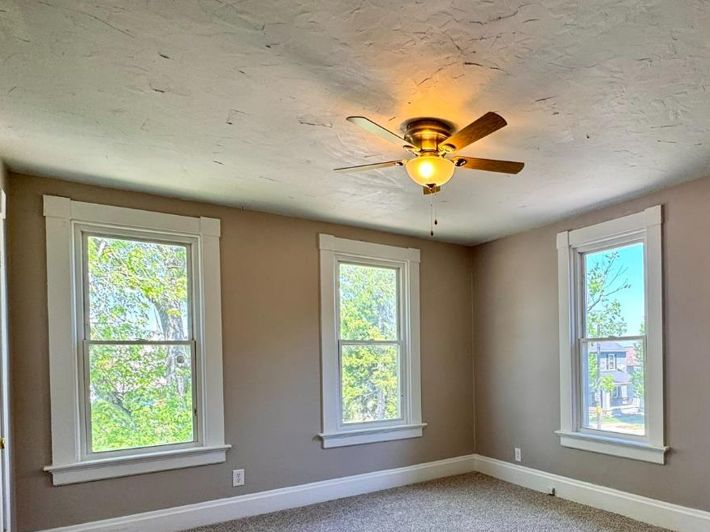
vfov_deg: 55.5
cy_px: 360
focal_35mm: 24
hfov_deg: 69.2
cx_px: 484
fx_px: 492
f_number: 2.2
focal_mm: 2.22
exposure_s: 1/120
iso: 64
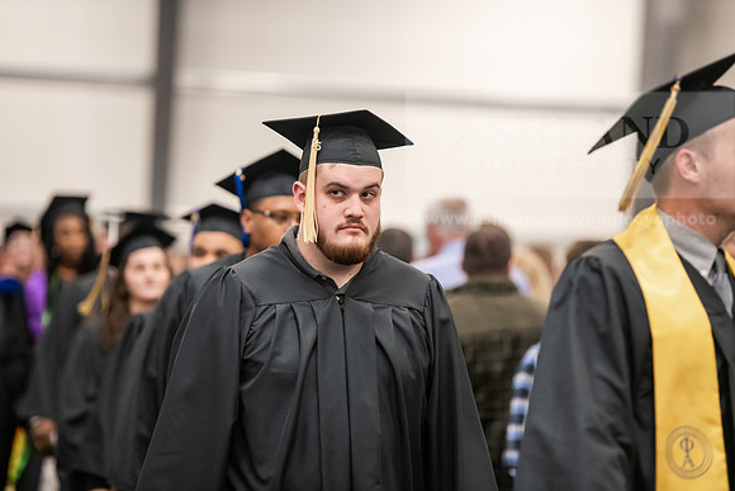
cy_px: 246
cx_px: 368
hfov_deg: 12.4
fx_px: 3369
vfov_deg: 8.3
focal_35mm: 165
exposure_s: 1/200
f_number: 3.2
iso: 2500
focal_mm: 165
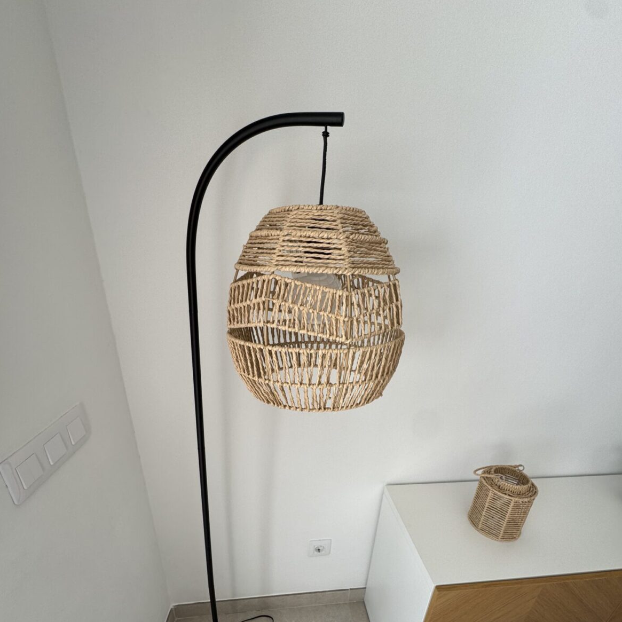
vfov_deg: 81.4
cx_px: 311
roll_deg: -3.2
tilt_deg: -26.4
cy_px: 410
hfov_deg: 84.0
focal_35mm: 17
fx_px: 346
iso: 40
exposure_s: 1/209
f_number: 2.2
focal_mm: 2.22
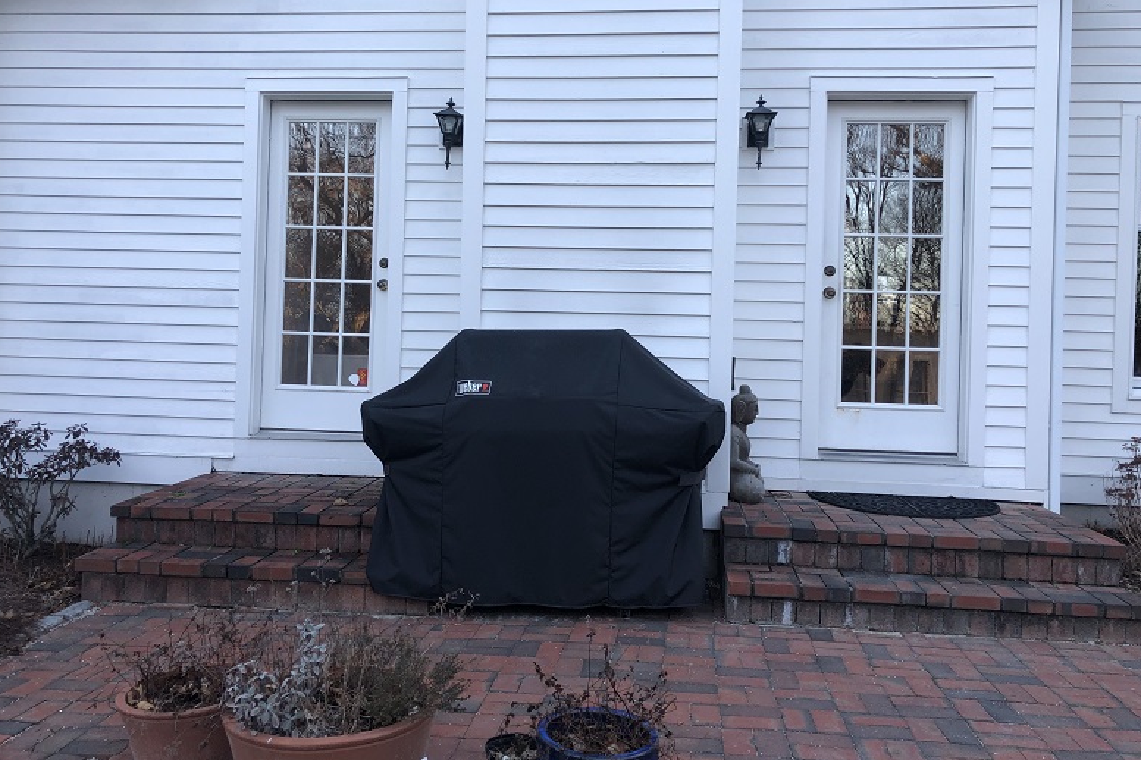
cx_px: 559
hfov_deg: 61.9
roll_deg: -1.1
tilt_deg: +2.0
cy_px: 332
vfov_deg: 43.5
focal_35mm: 30
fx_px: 951
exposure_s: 1/120
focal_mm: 3.99
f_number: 1.8
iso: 32
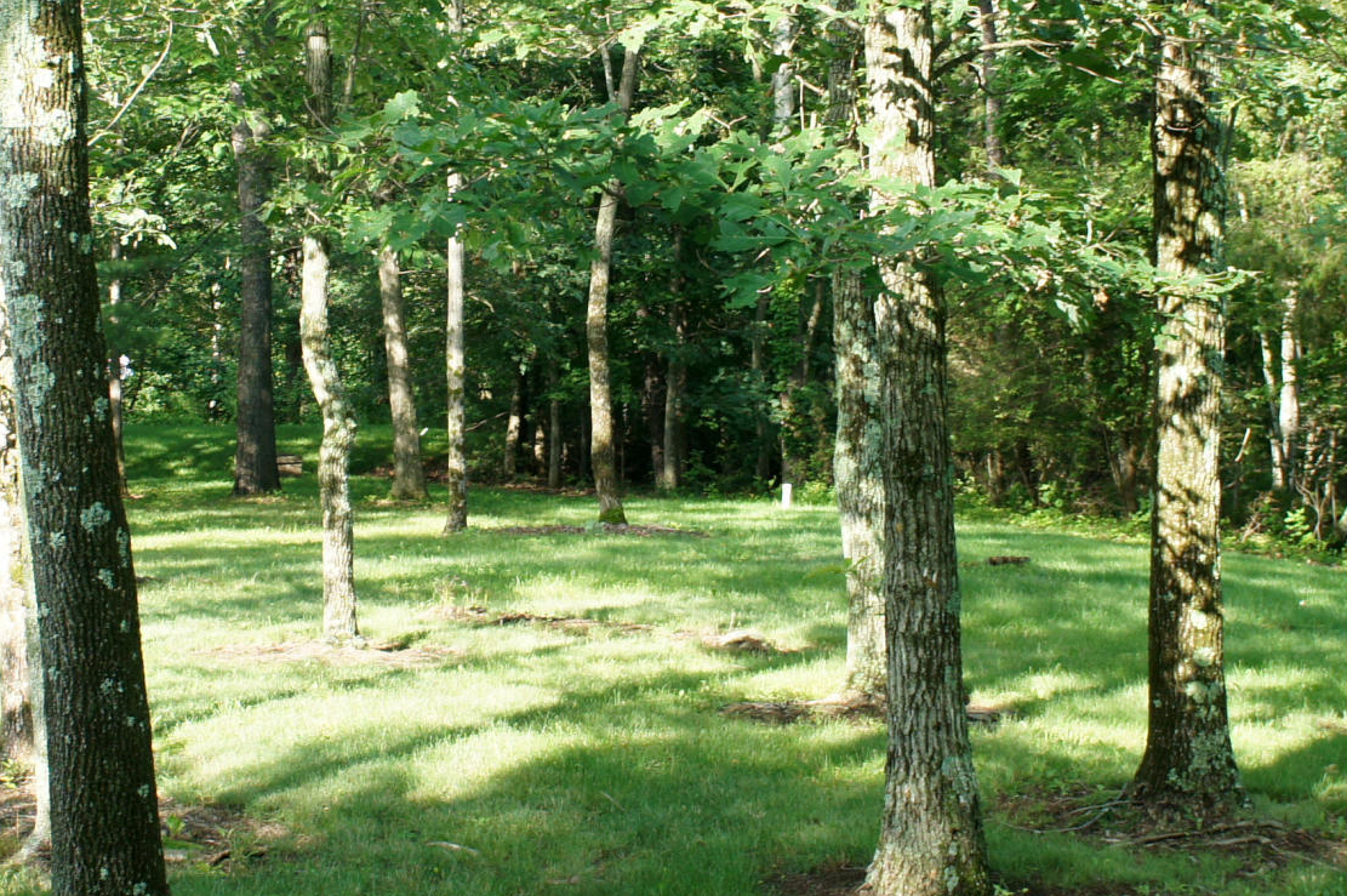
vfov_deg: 16.7
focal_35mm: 81
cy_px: 210
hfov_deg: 25.1
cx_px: 627
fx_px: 3028
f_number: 5
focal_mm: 20
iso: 200
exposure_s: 1/50
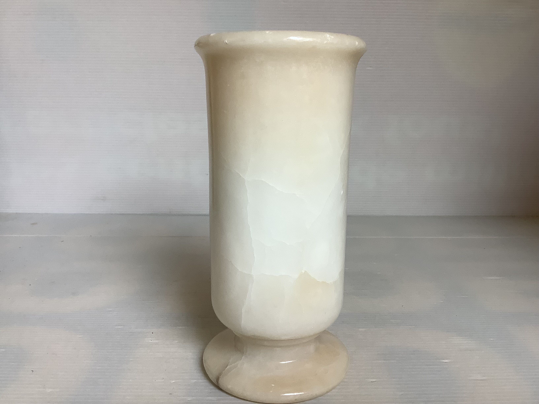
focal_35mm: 31
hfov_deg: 58.4
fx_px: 483
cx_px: 270
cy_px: 202
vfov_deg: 45.4
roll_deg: +0.1
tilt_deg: -11.8
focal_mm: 3.3
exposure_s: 1/100
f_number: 2.4
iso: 64
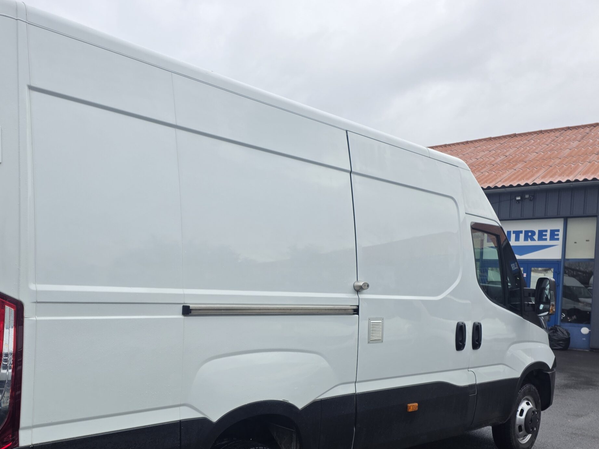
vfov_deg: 43.5
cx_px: 208
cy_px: 302
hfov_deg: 55.8
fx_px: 554
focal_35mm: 32
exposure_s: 1/1844
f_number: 1.7
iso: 80
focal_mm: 6.25
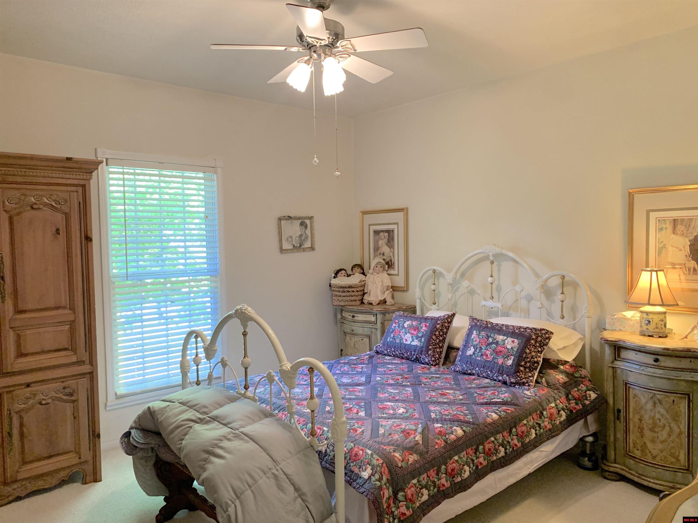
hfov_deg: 67.3
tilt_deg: -1.9
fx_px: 524
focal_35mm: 26
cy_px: 262
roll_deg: +0.4
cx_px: 349
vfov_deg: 53.1
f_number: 1.8
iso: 250
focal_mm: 4.25
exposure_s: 1/60
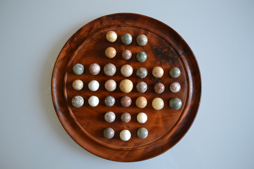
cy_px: 84
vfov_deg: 47.9
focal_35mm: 27
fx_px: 190
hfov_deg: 67.4
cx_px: 127
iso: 400
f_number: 3.5
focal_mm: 18
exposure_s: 1/25
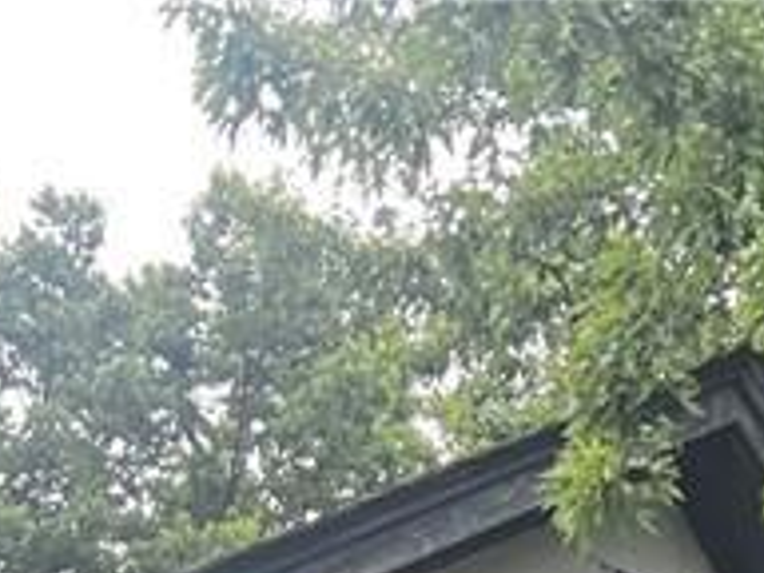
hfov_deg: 14.2
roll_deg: +0.9
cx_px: 446
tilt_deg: +10.0
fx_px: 3068
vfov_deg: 9.2
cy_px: 1524
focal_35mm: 139
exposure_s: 1/188
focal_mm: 5.7
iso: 40
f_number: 1.5
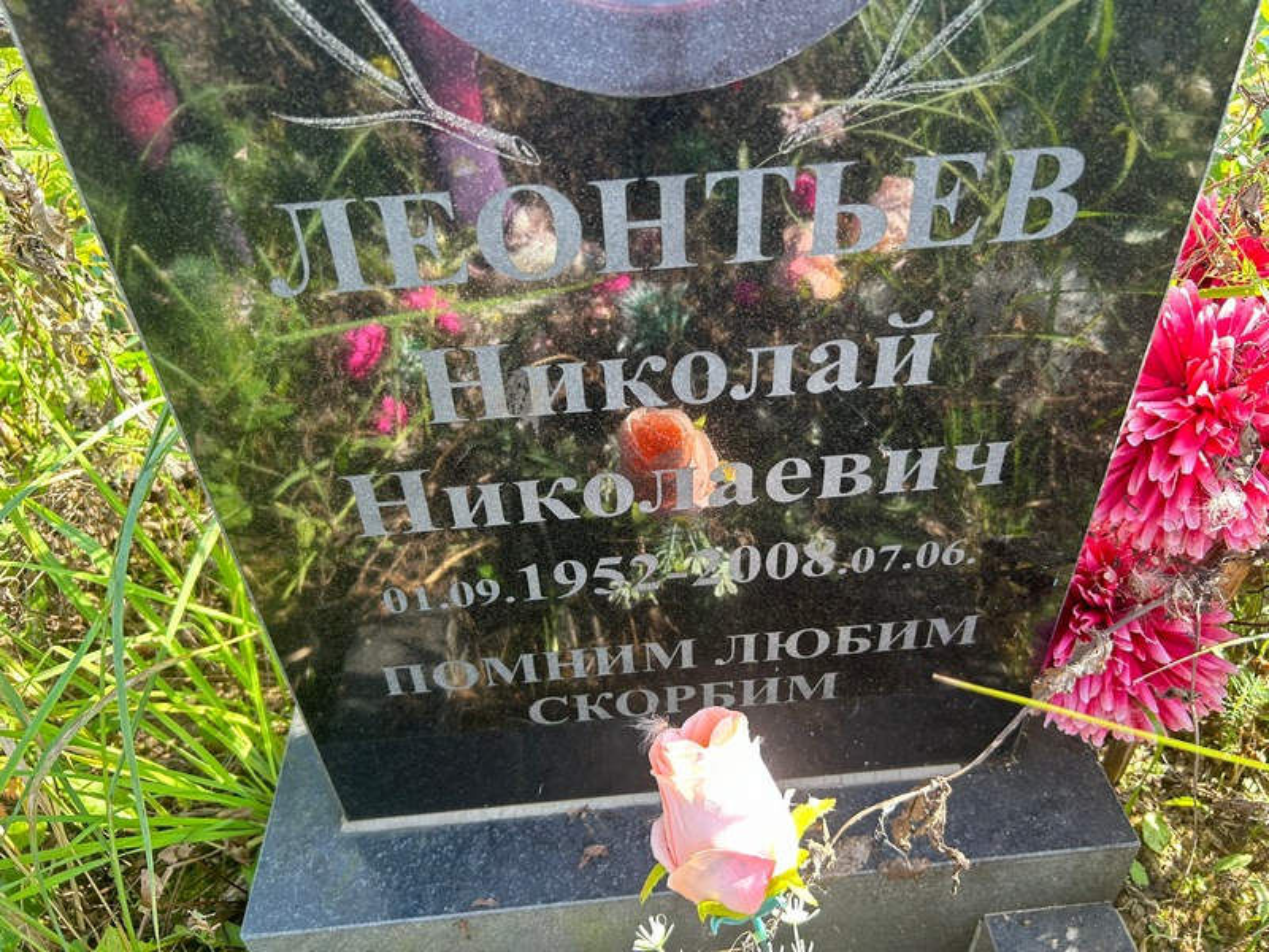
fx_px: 953
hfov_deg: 67.3
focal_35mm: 26
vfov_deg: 53.1
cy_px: 476
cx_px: 634
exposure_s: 1/171
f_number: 1.5
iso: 50
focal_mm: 5.7
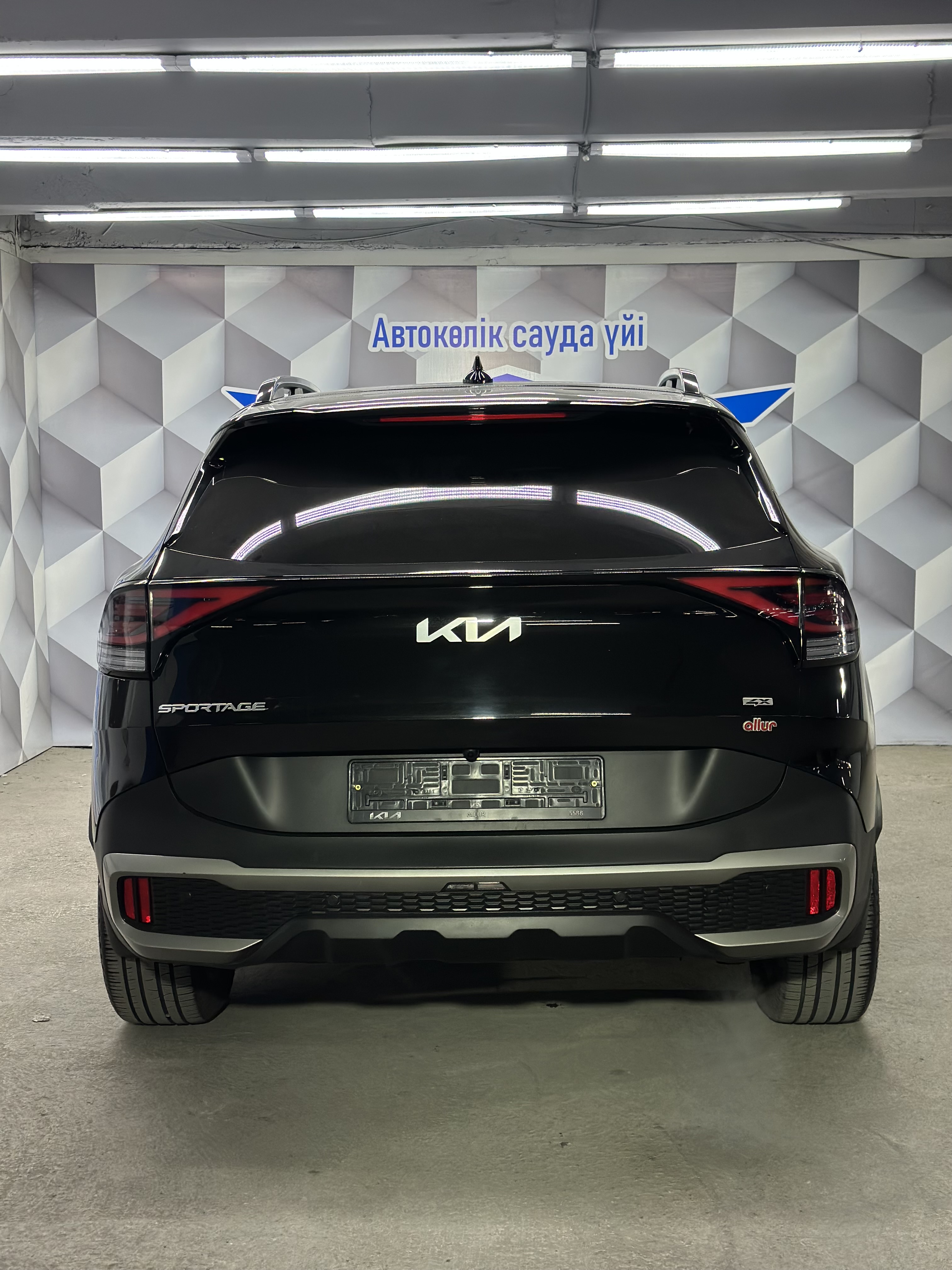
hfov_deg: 30.3
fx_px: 1760
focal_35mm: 48
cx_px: 476
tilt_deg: -4.2
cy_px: 635
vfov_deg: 39.7
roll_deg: -1.1
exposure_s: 1/311
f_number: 1.78
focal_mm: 6.86
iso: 80
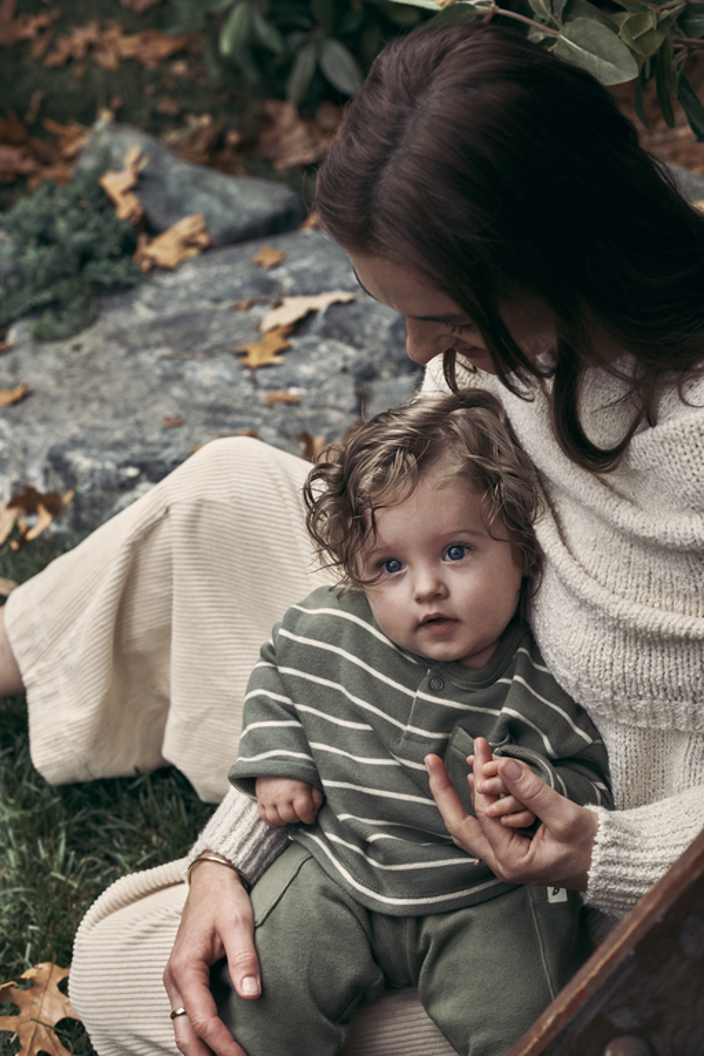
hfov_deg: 19.5
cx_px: 352
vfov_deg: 28.8
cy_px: 528
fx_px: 2053
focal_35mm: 70
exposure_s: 1/200
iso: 250
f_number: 5.6
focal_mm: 70
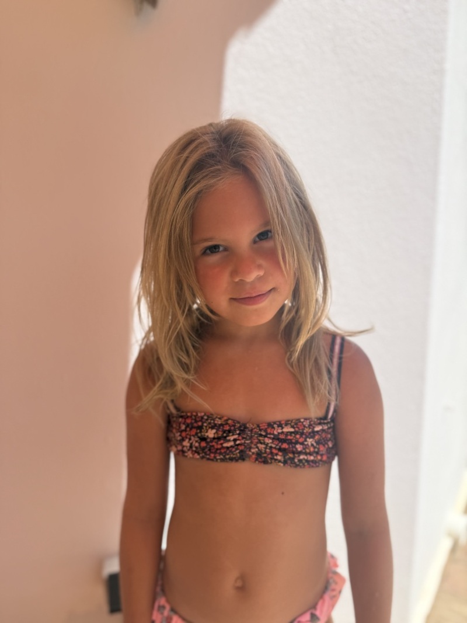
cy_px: 312
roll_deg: +2.4
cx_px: 234
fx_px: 432
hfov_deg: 56.8
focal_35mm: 24
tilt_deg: -12.9
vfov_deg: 71.6
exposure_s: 1/3584
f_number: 1.78
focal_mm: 6.76
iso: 80
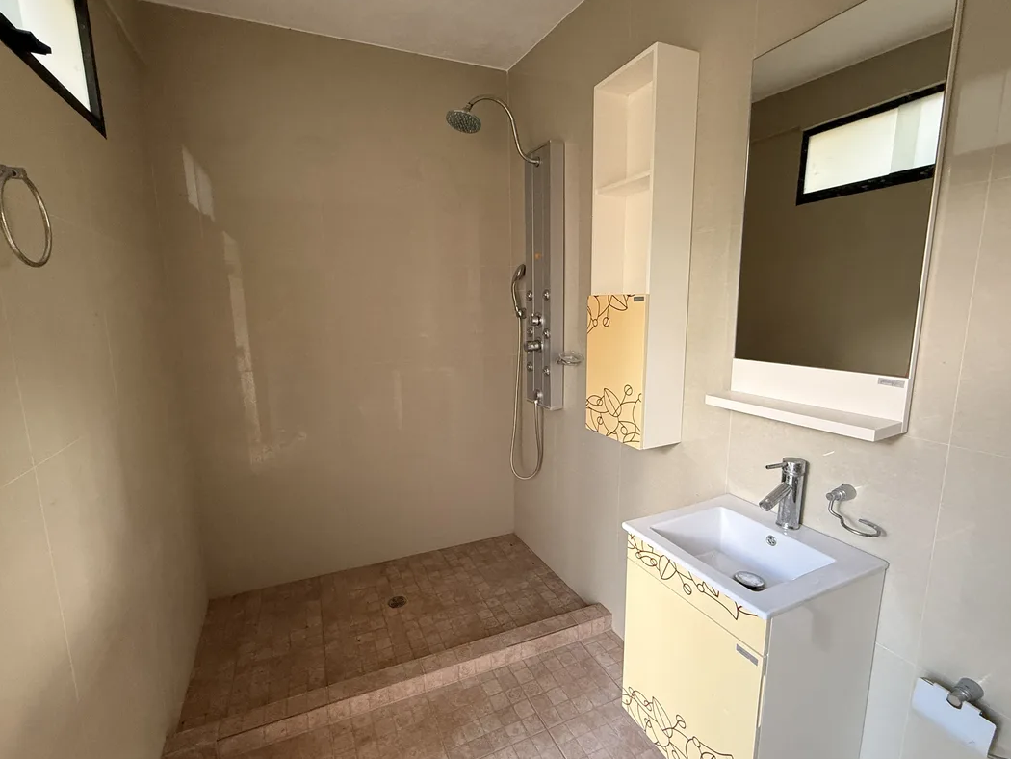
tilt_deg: -8.9
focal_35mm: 16
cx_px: 497
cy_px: 382
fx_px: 467
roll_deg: +0.6
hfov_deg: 94.5
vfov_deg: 78.1
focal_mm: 2.22
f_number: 2.2
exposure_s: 1/61
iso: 400
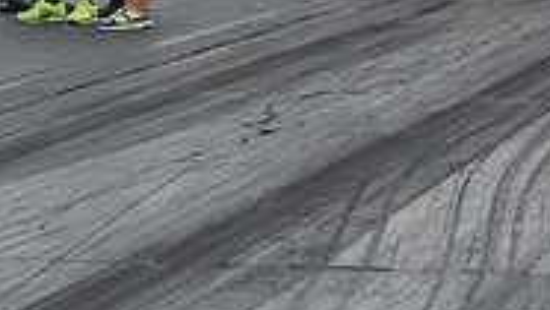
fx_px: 3936
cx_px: -21
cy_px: -142
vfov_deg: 4.5
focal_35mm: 270
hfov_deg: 7.9
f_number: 5.6
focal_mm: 55
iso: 400
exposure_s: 1/1000
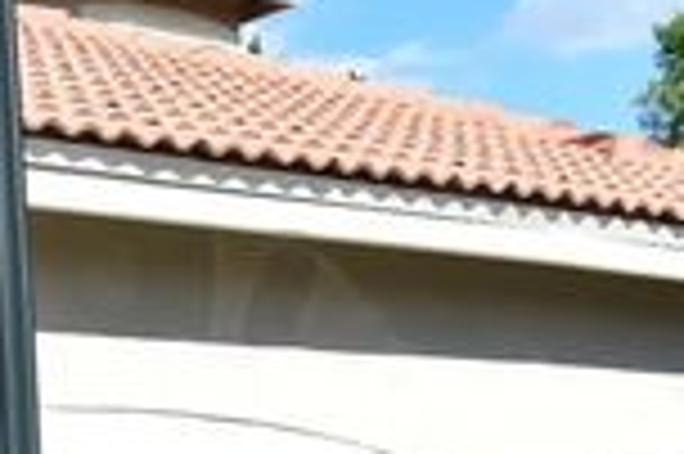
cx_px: -648
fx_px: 2164
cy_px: 252
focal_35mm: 114
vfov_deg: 12.0
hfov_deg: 14.9
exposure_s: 1/200
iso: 100
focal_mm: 18
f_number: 8
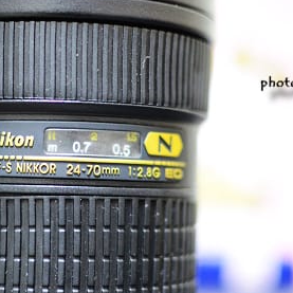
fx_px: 860
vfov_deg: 19.3
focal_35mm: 90
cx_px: 89
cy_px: 166
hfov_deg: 19.2
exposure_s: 1/25
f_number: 1.8
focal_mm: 35
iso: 1600
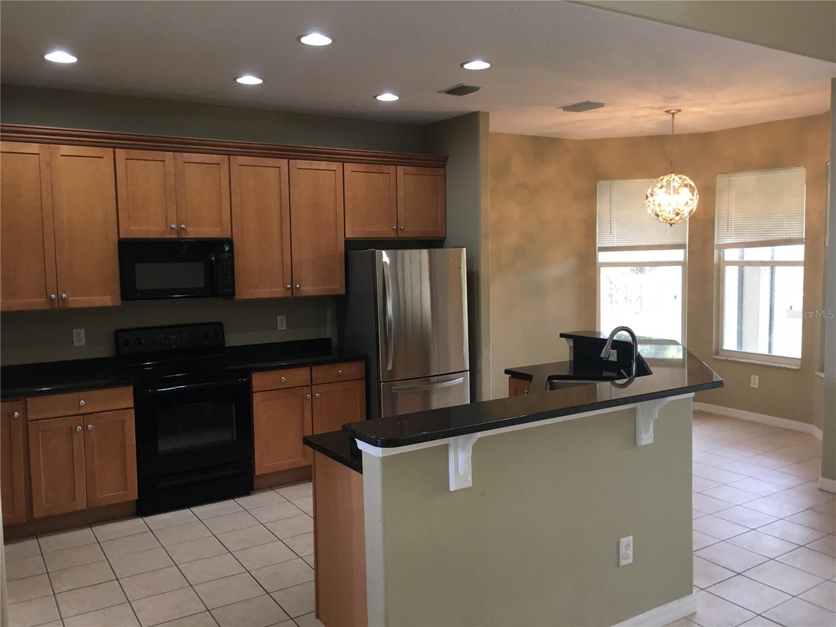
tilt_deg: -3.6
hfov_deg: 61.7
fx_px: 700
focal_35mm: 29
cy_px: 314
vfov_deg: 48.2
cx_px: 418
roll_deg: -0.2
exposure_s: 1/15
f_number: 2.2
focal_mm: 4.15
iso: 40
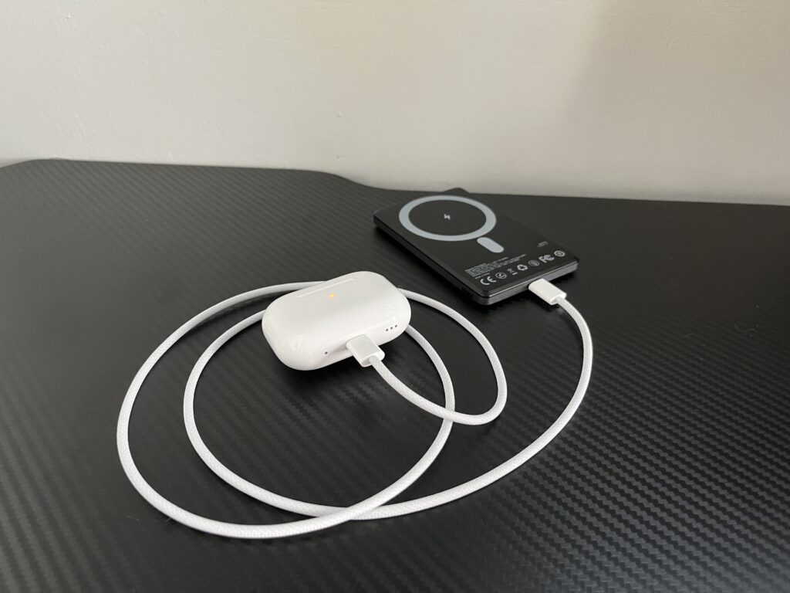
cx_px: 395
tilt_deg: -35.6
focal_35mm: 26
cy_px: 296
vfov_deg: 53.1
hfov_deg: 67.3
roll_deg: +0.0
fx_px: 593
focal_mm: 5.1
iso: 500
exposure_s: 1/53
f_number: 1.6
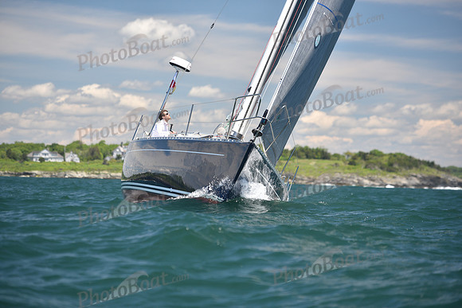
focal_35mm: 140
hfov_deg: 14.7
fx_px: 1797
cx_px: 231
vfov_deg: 9.8
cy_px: 154
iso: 200
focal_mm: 140
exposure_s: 1/1000
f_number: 3.2
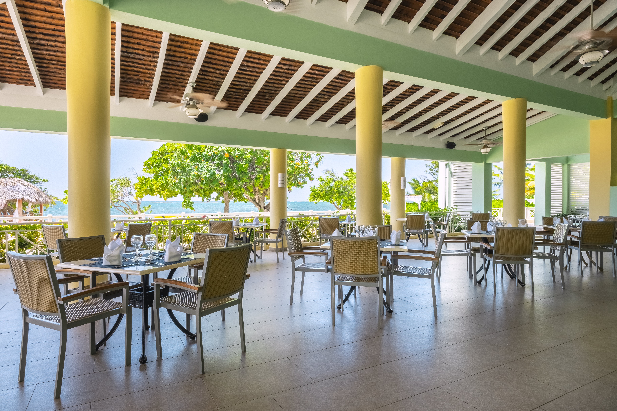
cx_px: 308
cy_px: 206
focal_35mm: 20
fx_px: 343
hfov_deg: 84.0
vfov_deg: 61.9
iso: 400
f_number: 11
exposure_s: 1/800
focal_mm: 13.2
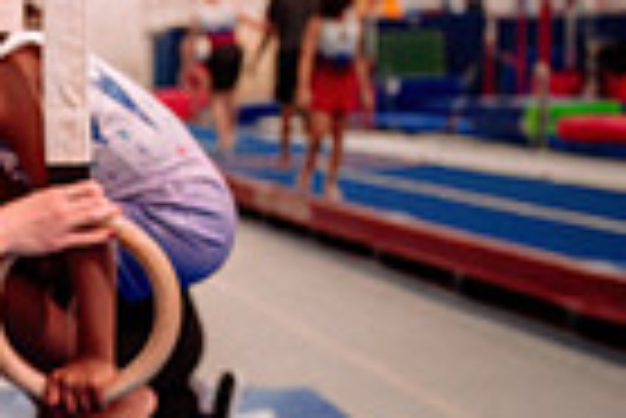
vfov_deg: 13.7
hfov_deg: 17.8
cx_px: -374
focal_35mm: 100
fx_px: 1741
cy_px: 267
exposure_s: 1/400
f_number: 2.8
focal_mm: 24
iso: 1600
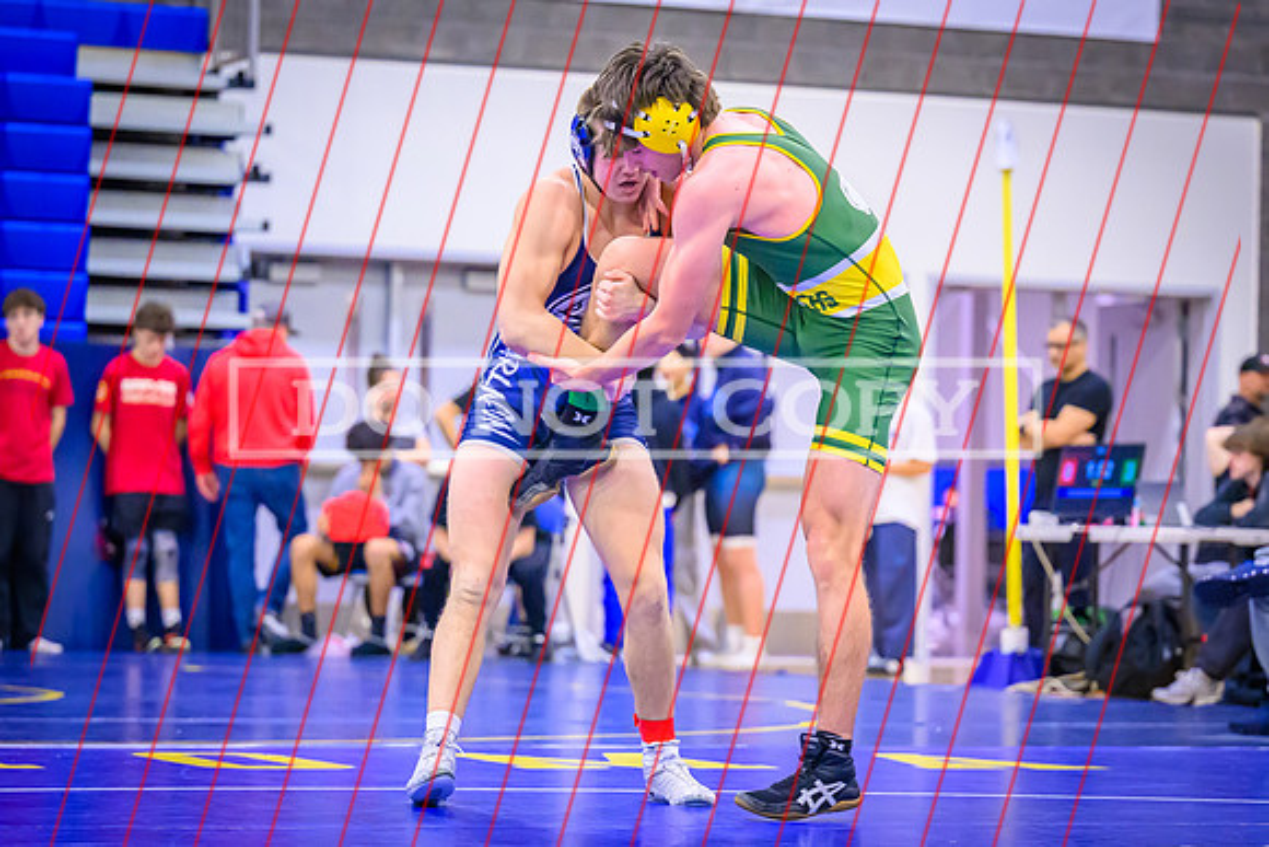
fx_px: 4792
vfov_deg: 10.1
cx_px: 649
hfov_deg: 15.1
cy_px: 465
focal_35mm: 136
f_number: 2.8
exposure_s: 1/640
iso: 6400
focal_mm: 102
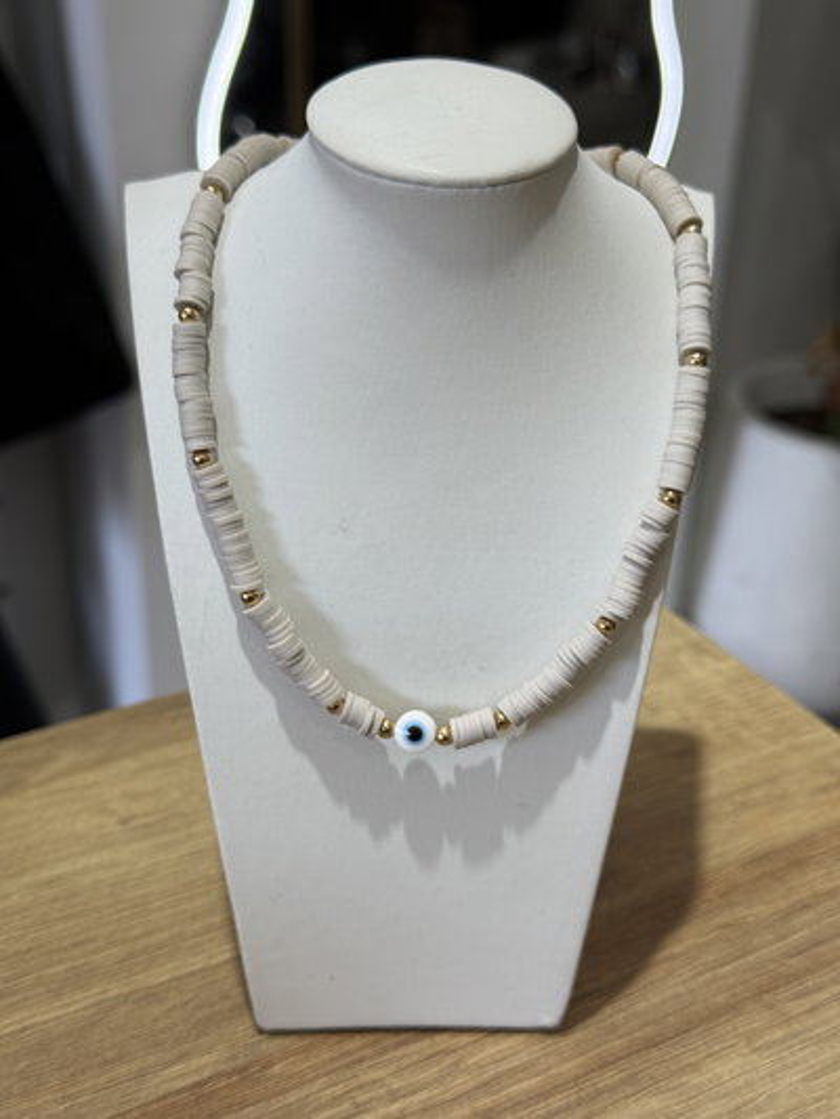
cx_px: 420
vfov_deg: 39.6
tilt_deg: -29.6
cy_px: 560
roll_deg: -1.8
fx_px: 1552
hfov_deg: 30.3
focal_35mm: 48
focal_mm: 6.76
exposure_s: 1/100
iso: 50
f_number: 1.78
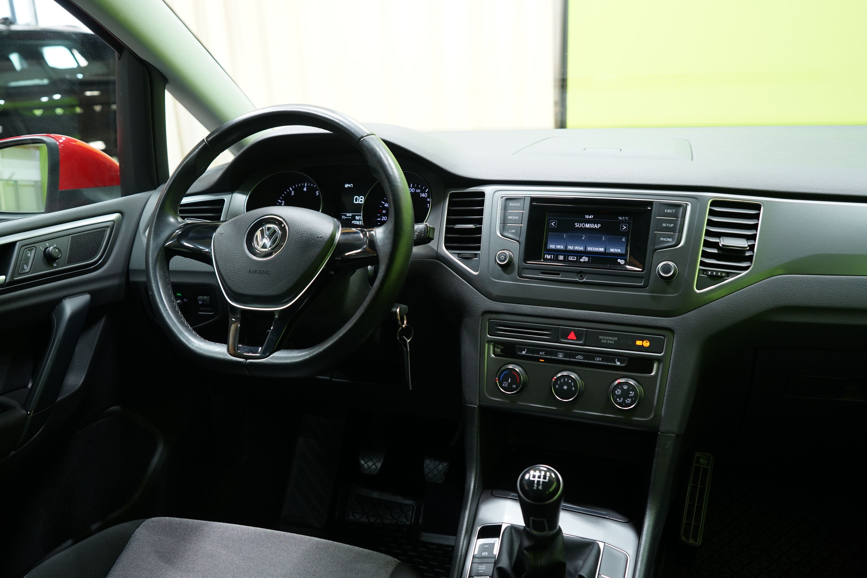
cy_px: 289
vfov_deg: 43.6
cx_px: 434
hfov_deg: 61.9
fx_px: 722
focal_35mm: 30
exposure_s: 1/20
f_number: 4.5
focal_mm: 30
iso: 800
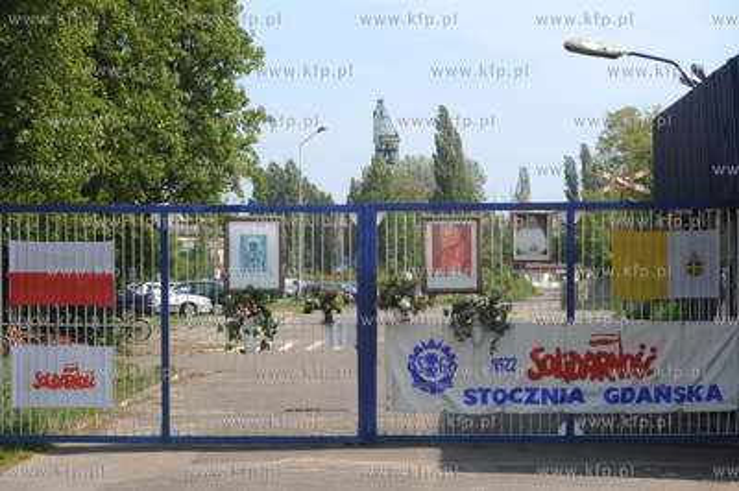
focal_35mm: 80
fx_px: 1641
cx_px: 370
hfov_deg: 25.4
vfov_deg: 17.0
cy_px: 246
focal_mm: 80
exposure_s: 1/320
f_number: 5.6
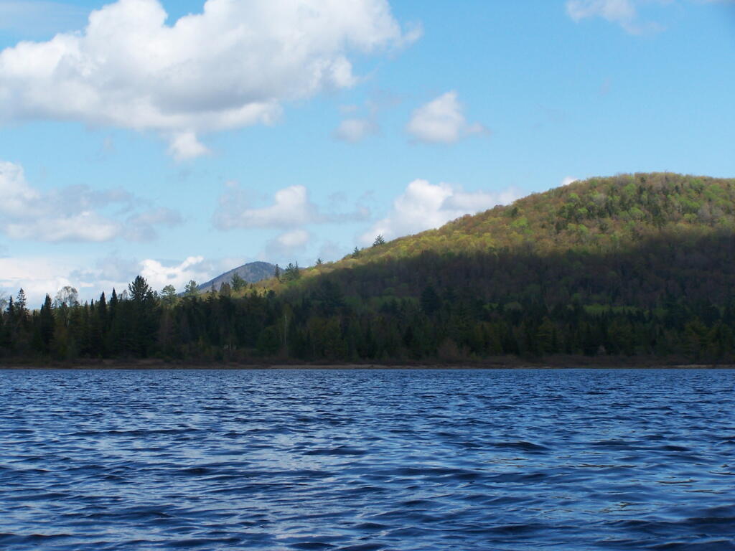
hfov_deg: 20.9
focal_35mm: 94
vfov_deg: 15.7
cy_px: 276
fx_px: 1996
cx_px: 368
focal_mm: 15.6
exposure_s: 1/640
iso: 80
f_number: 4.5
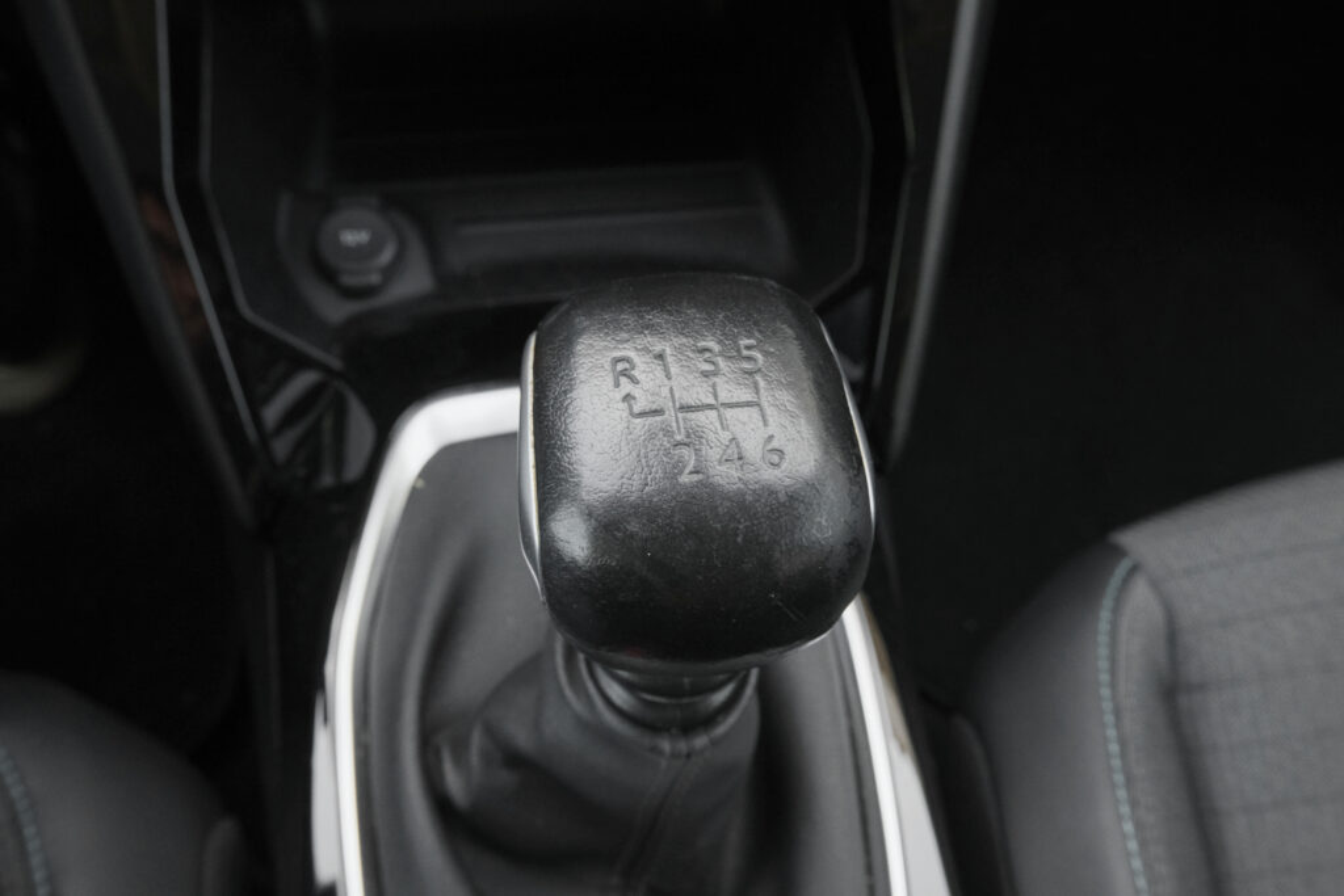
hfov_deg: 60.3
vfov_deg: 42.3
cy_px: 448
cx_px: 672
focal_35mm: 31
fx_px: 1157
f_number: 9
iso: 2000
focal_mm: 20.9
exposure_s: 1/40
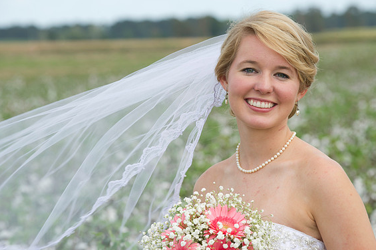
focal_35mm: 195
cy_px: 127
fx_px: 2035
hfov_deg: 10.6
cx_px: 185
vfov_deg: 7.0
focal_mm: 190
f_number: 8
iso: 200
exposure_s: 1/125
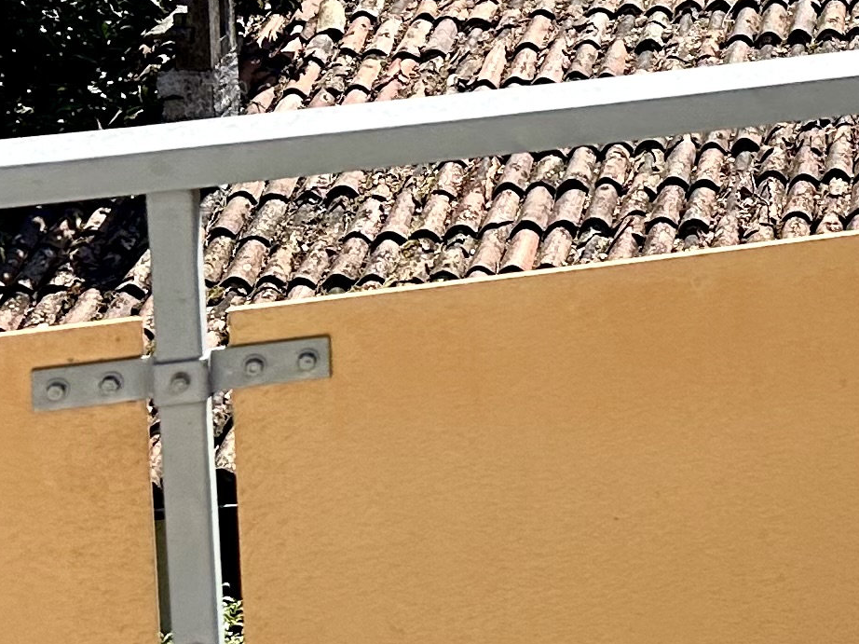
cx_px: 1302
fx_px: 2605
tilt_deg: -5.2
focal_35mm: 105
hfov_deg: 16.9
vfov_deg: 12.5
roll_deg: +1.7
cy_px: -610
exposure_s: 1/7576
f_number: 1.78
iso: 80
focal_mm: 6.86
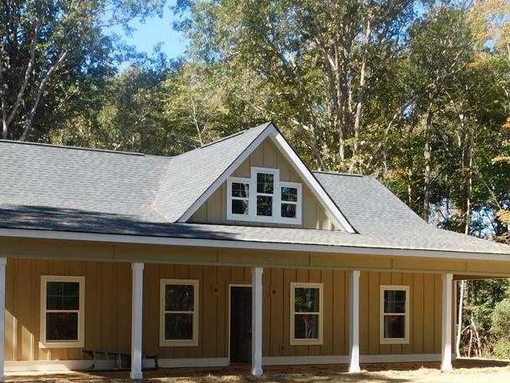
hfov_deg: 32.1
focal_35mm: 60
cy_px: 297
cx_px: 228
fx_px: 884
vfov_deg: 24.1
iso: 125
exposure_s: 1/400
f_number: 3.5
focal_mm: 6.3
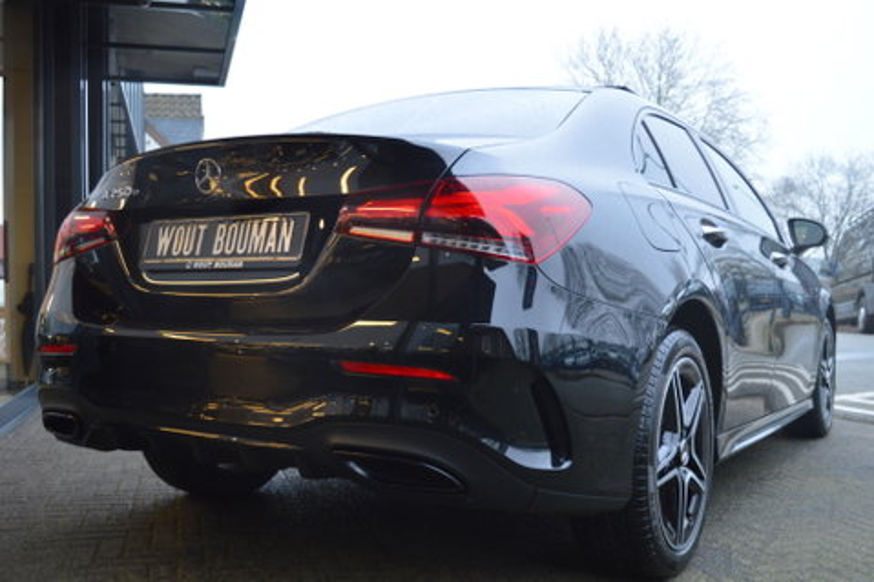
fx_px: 874
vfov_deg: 36.8
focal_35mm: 36
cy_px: 291
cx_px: 437
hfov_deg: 53.1
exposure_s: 1/30
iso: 400
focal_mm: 24
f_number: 4
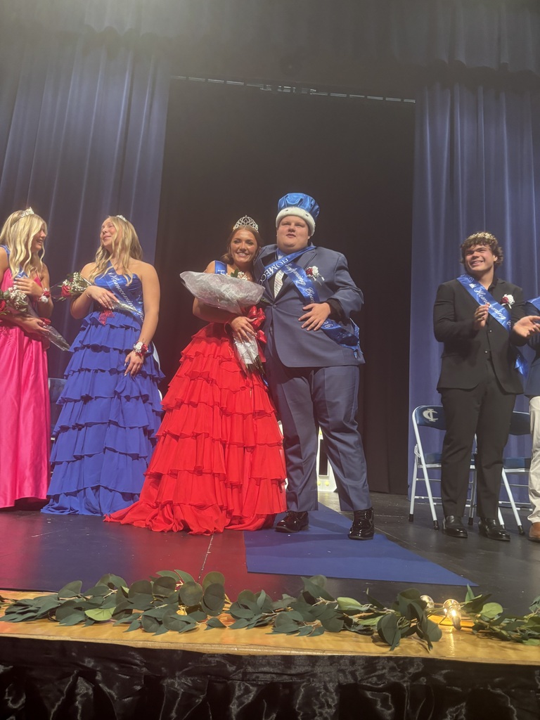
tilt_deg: +10.5
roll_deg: -3.5
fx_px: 541
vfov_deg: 67.3
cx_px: 270
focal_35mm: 26
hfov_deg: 53.1
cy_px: 360
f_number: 1.6
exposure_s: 1/60
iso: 200
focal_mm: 5.96
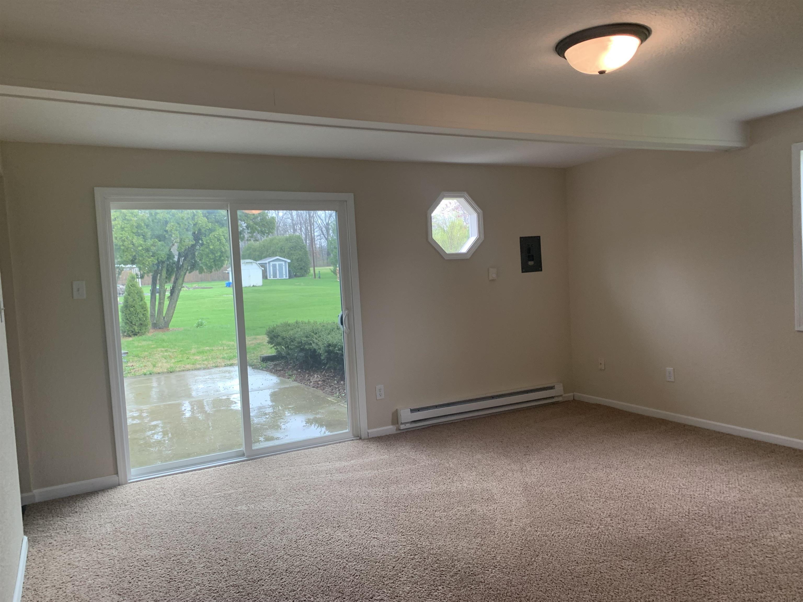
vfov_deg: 53.1
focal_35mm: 26
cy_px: 301
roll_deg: +3.4
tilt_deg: -5.2
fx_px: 603
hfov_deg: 67.3
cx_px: 402
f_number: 1.8
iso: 80
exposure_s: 1/60
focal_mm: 4.25
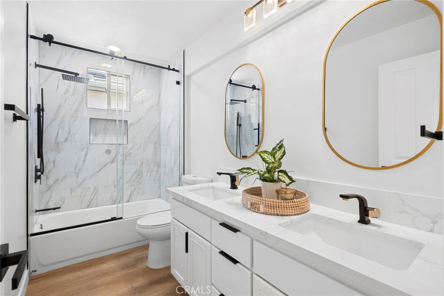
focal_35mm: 16
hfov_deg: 96.8
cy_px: 148
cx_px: 222
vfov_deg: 73.7
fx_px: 197
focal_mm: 16
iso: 200
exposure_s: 1/40
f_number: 8
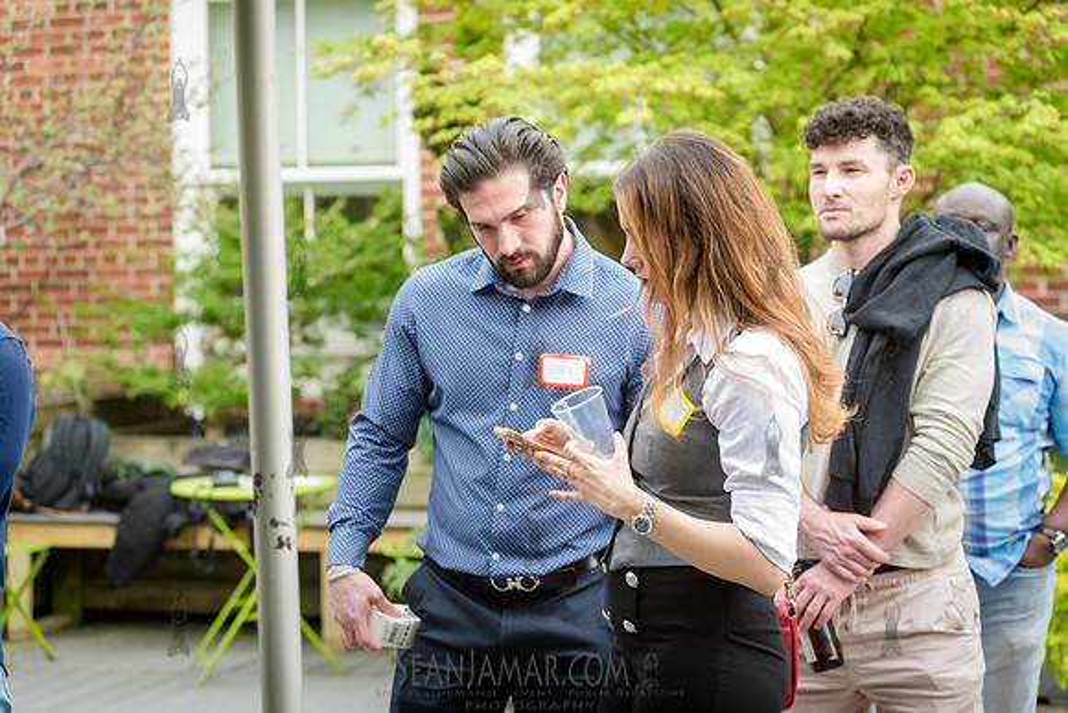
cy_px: 356
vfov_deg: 17.1
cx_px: 534
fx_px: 2374
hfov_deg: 25.4
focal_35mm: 80
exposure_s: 1/200
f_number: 4
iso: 1000
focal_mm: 80
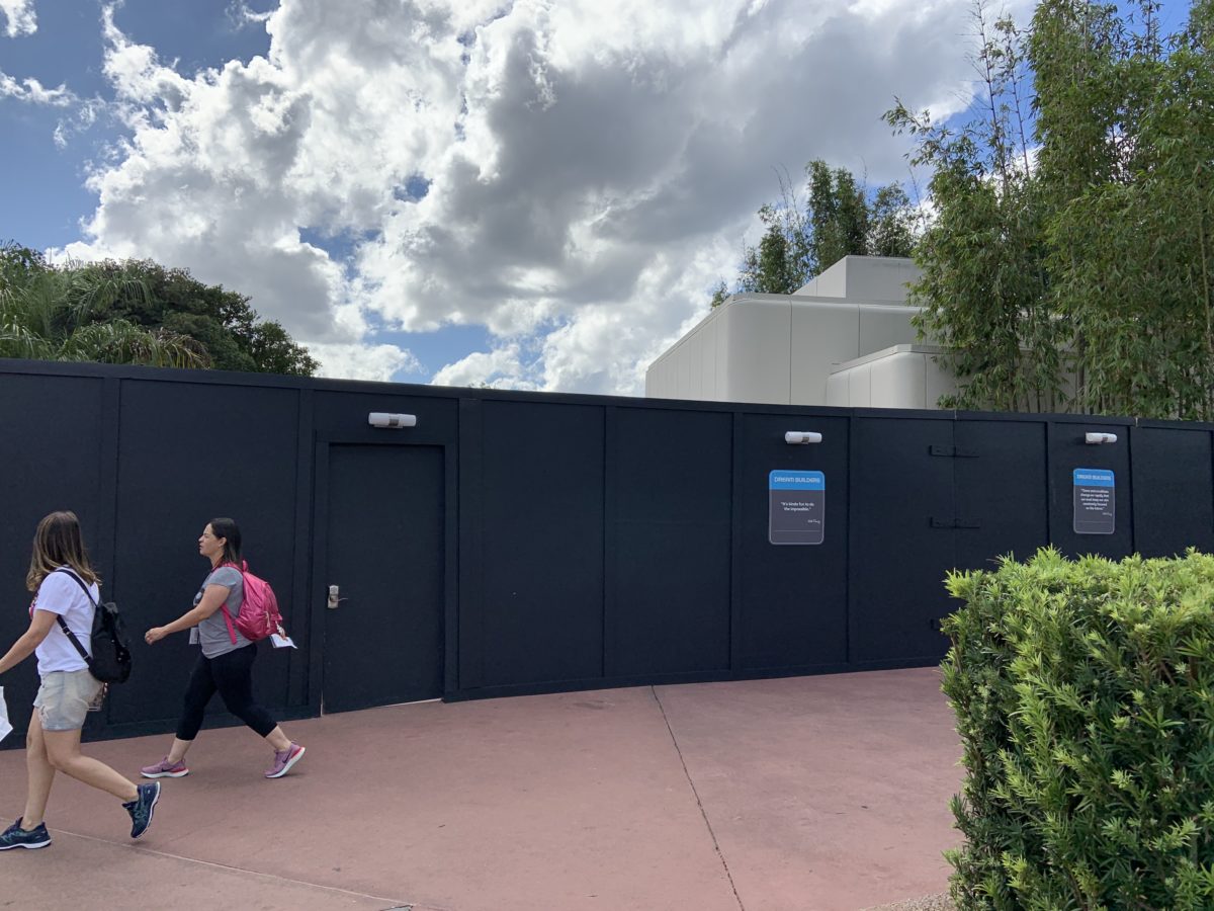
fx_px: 912
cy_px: 456
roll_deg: -1.1
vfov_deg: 53.1
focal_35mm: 26
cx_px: 607
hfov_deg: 67.3
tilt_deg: +1.2
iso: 25
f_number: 1.8
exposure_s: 1/2364
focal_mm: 4.25
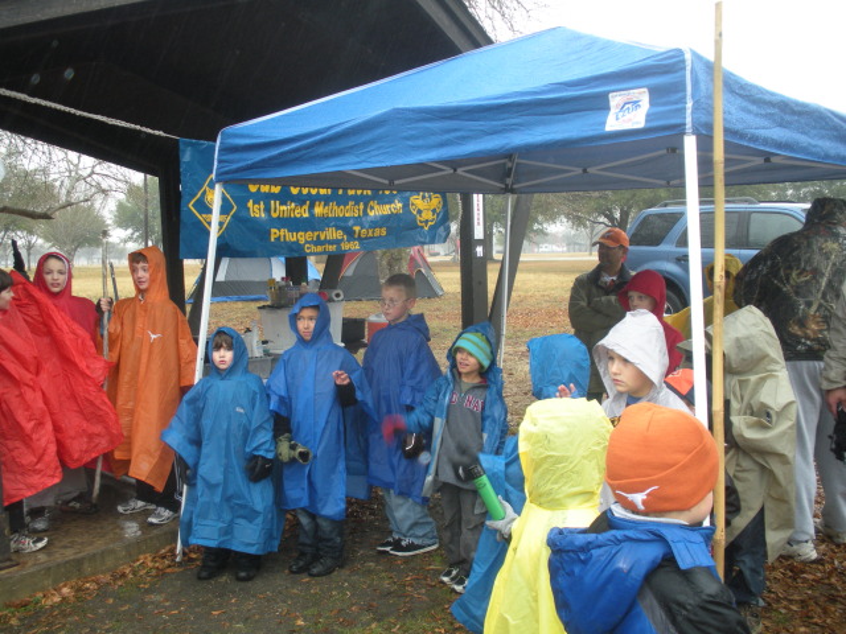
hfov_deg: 51.4
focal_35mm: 36
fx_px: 880
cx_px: 423
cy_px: 317
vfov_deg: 39.7
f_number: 3.5
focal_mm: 6.3
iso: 141
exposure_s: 1/56.3
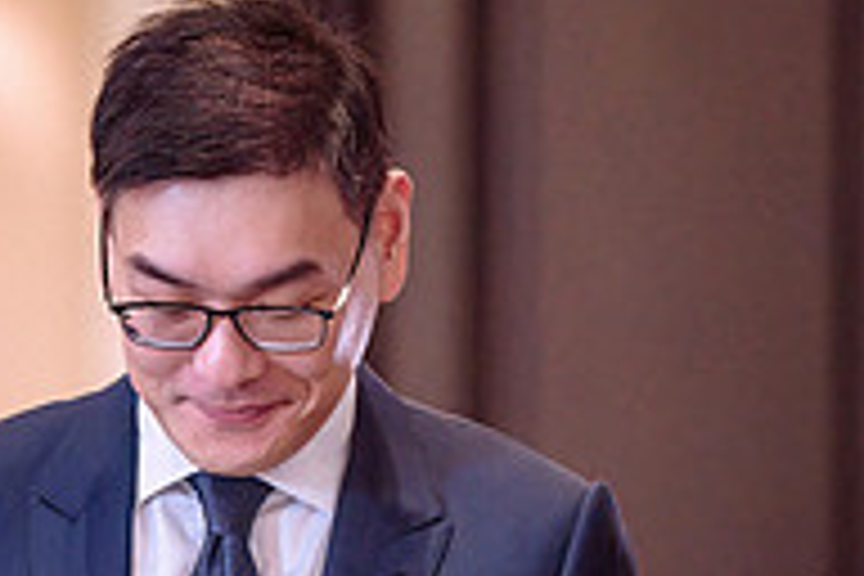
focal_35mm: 605
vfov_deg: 2.3
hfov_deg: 3.4
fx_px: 14519
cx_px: -342
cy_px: 740
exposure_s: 1/160
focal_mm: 200
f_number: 2.8
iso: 1000
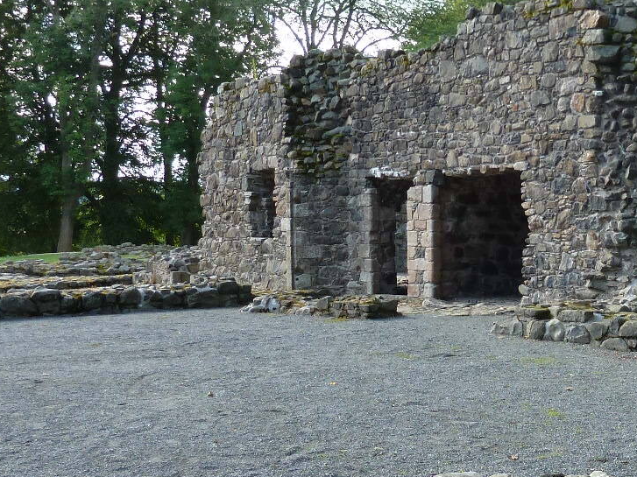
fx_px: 1012
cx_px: 619
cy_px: 237
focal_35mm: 55
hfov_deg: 32.5
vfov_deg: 26.6
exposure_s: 1/80
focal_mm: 4.1
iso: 80
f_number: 3.3
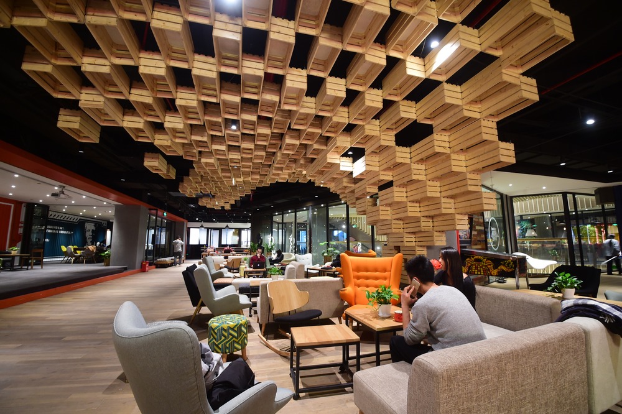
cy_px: 207
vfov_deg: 77.3
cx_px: 311
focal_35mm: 15
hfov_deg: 100.4
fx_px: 259
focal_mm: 15
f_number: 9
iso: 2000
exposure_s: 1/8
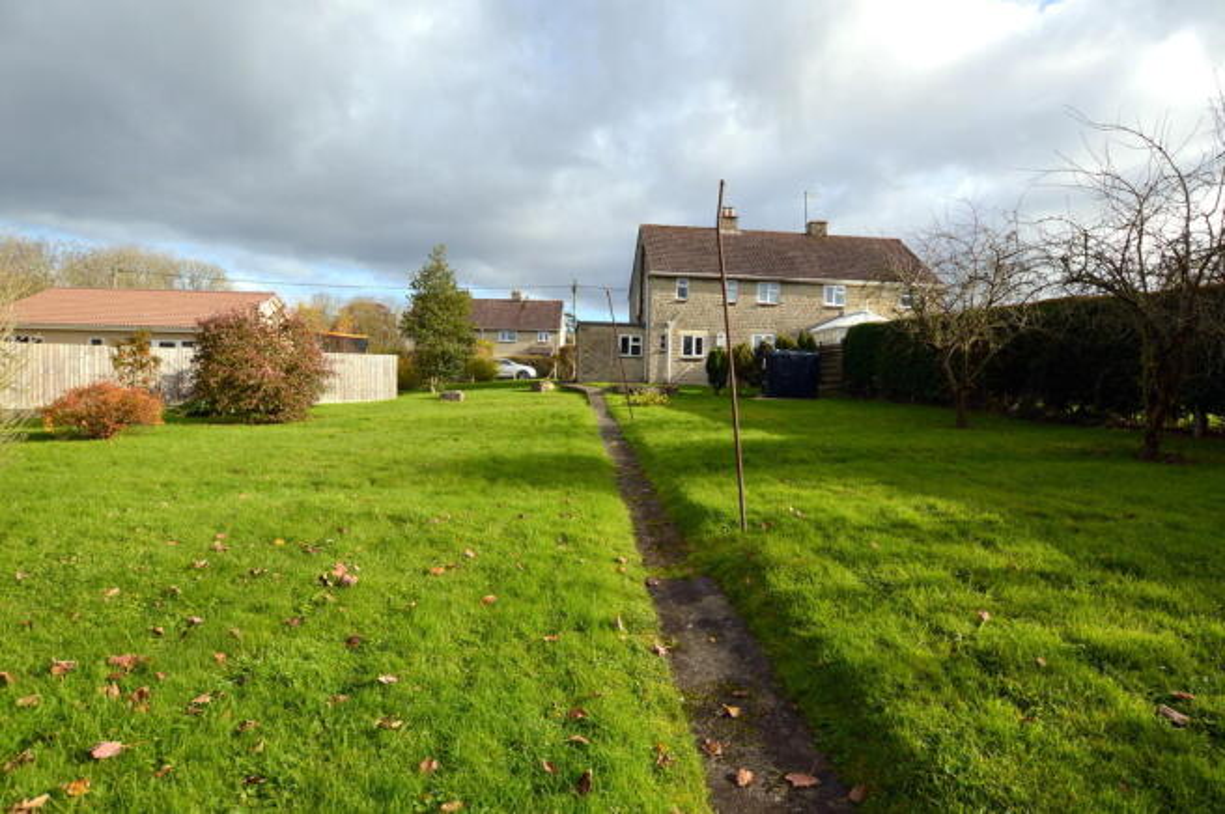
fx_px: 510
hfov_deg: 100.4
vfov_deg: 77.2
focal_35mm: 15
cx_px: 612
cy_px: 407
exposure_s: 1/200
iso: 100
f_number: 7.1
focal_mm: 10
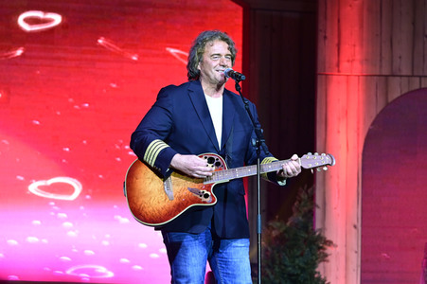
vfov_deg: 7.6
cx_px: 214
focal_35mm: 180
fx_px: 2133
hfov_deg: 11.4
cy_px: 142
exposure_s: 1/250
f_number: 4
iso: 3200
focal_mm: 180
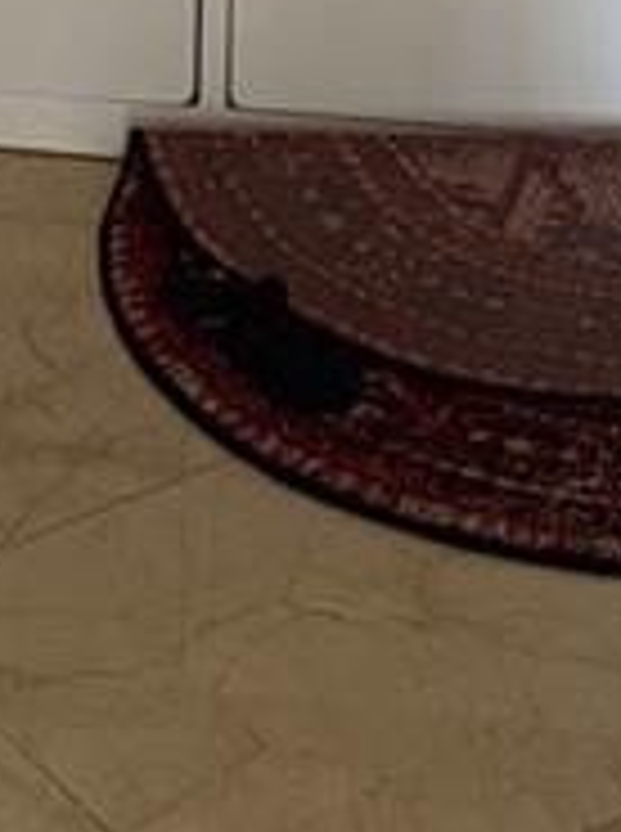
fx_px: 3744
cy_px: -890
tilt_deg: -12.0
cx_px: 441
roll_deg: -2.2
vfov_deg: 11.3
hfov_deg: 9.5
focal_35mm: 156
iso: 320
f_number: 1.78
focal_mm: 6.76
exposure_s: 1/60
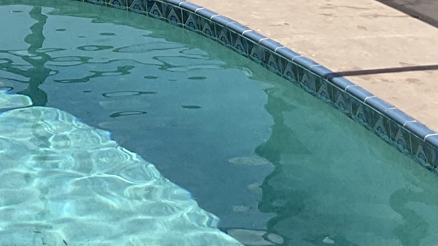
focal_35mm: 127
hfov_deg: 16.2
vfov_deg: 8.8
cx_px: -81
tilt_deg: -0.7
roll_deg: +2.9
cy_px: -301
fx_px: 1475
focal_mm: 3
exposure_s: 1/944
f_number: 1.8
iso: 16
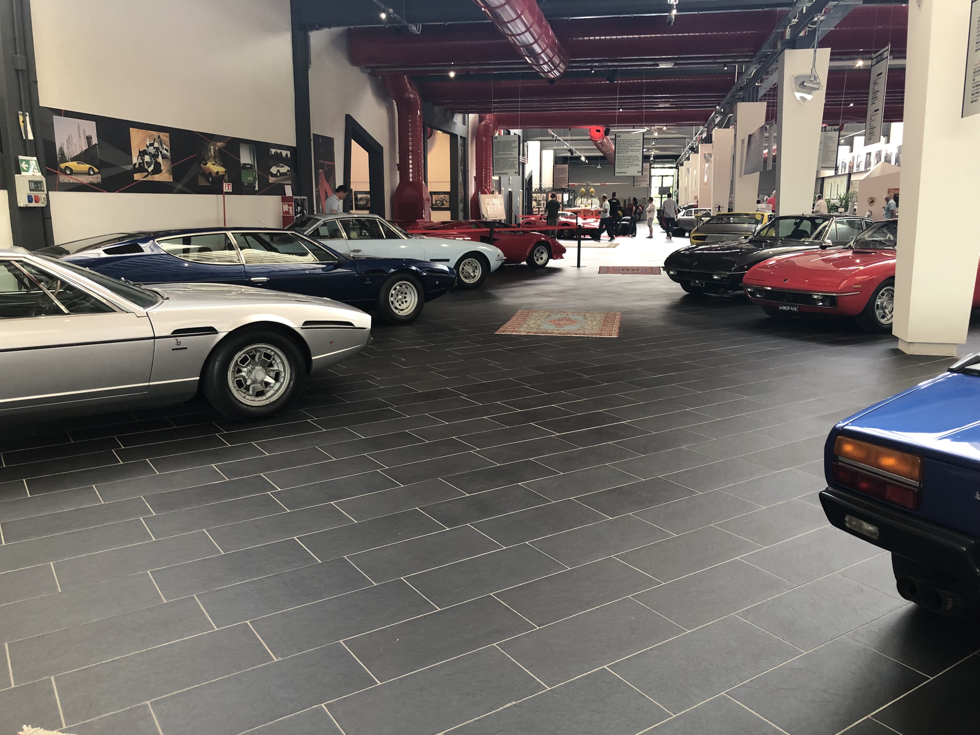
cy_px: 368
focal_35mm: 28
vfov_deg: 49.7
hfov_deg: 63.4
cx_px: 490
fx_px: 793
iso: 40
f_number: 1.8
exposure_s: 1/24
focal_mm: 3.99
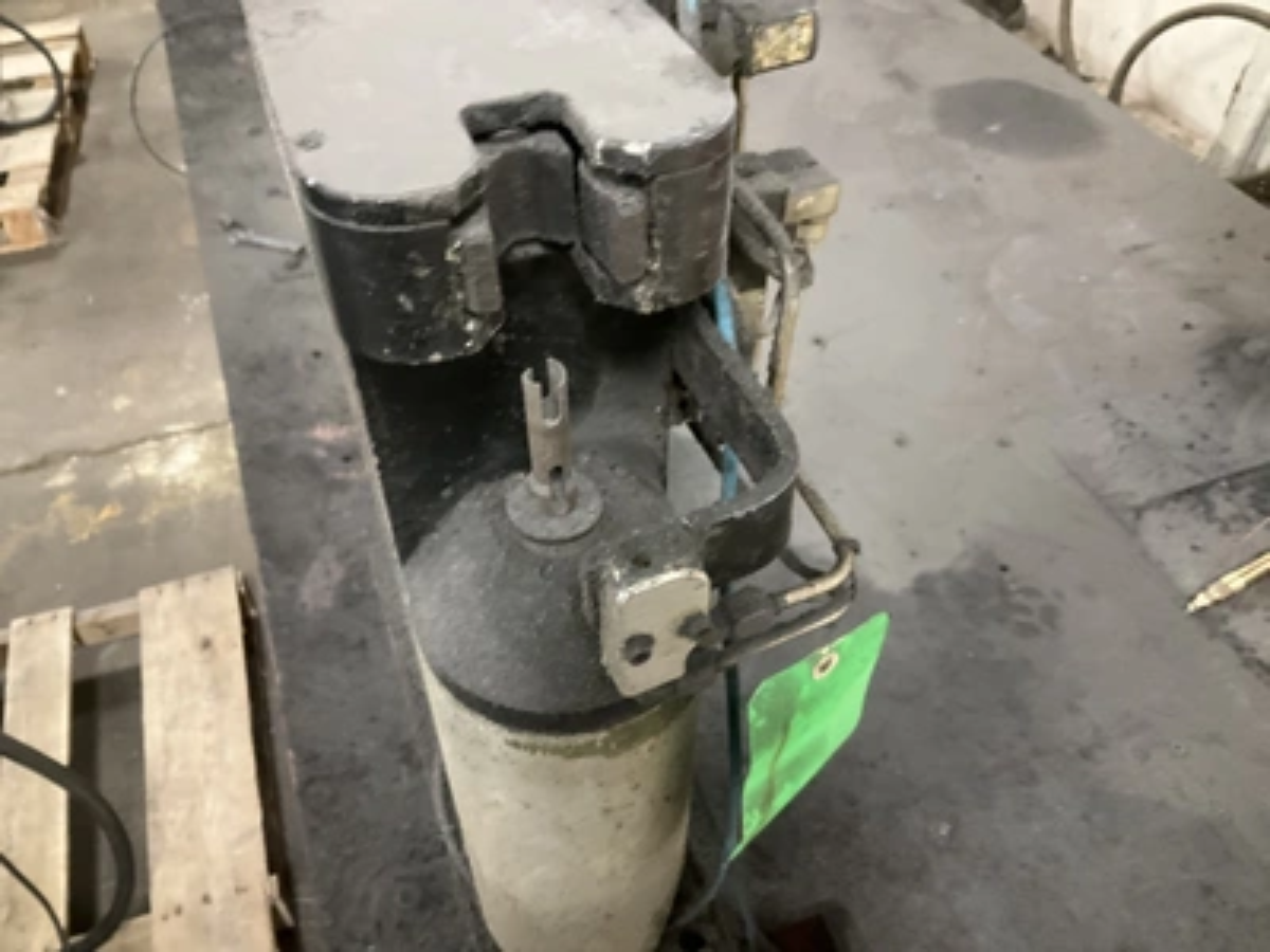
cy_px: 476
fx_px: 1064
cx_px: 635
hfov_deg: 61.7
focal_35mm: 29
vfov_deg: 48.2
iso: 400
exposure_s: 1/30
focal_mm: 3
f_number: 1.8
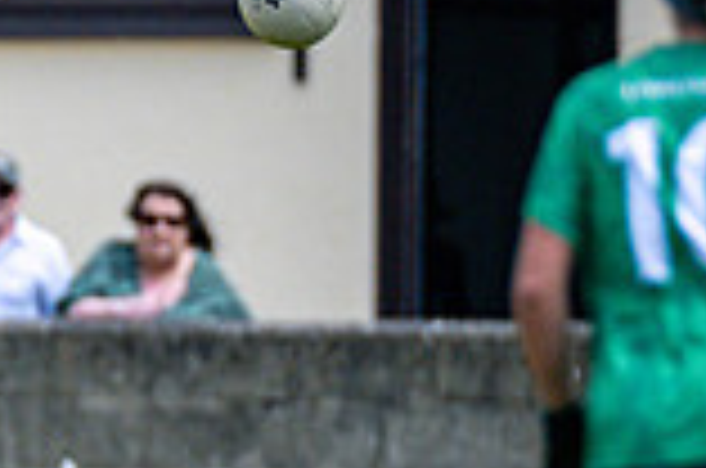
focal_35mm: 1665
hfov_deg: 1.2
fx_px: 32586
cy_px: 472
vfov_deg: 0.8
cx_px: -378
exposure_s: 1/6400
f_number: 2.8
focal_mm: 300
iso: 320
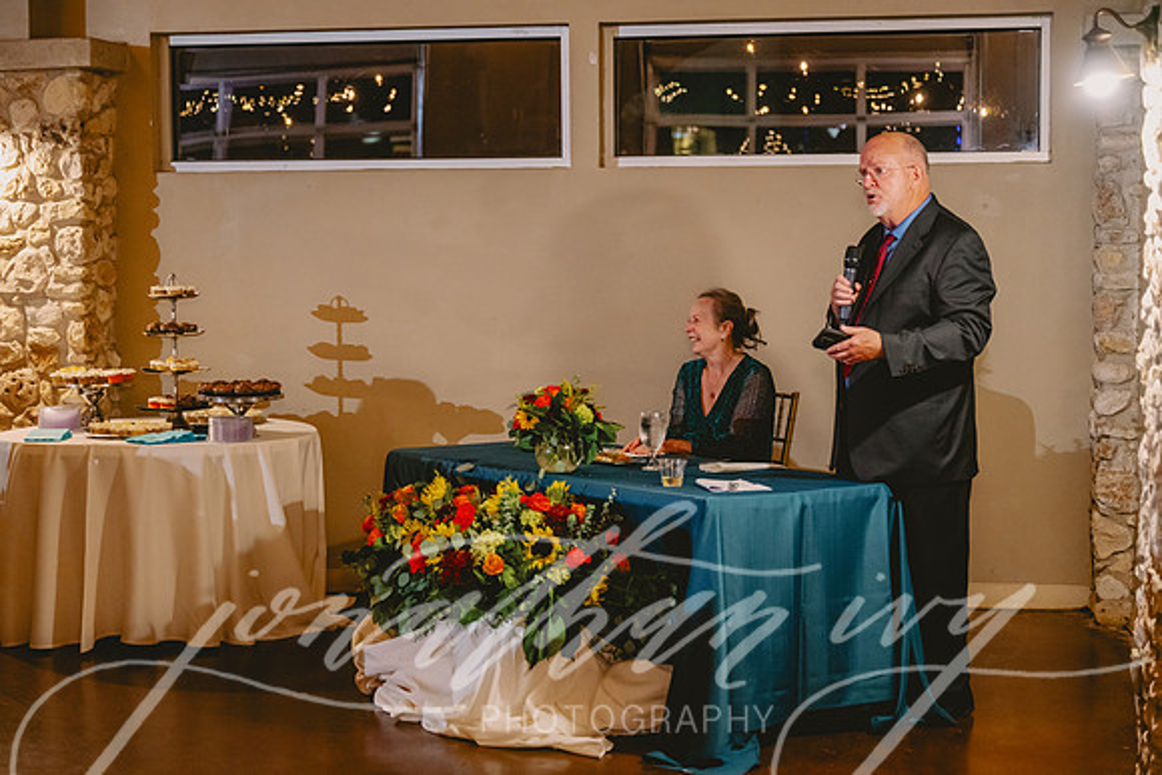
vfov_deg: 21.3
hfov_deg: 31.4
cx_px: 581
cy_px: 388
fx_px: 2066
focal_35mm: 64
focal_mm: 64
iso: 3200
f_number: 2.8
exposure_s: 1/100
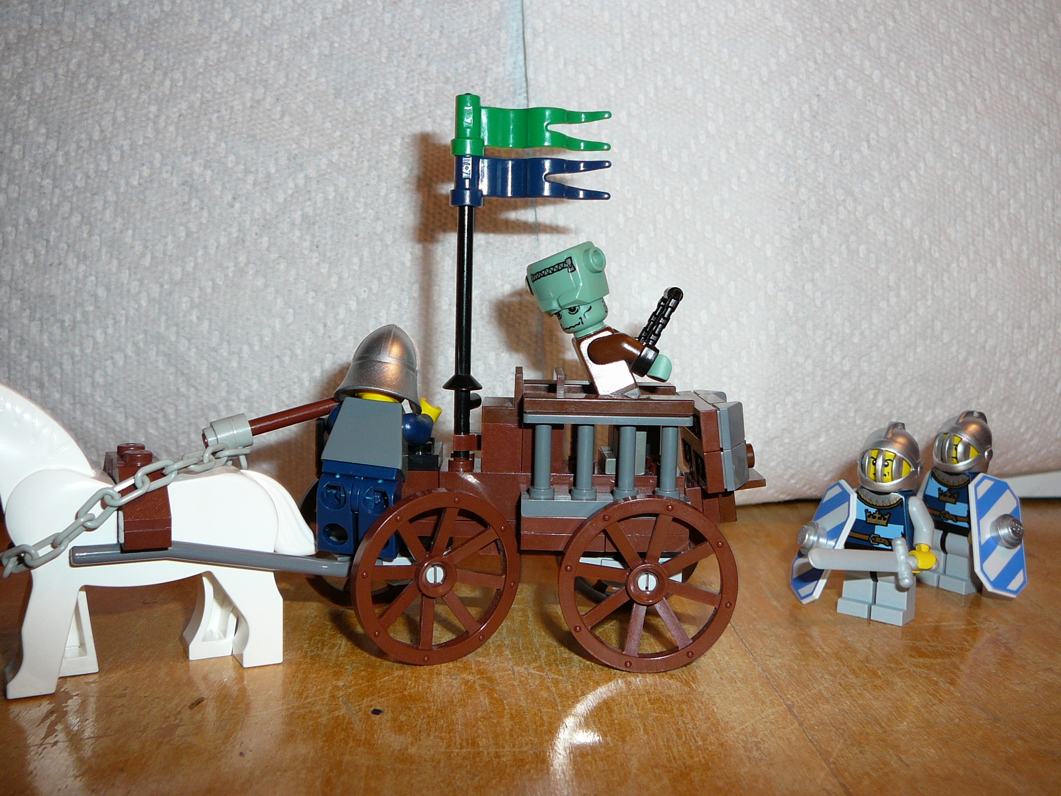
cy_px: 398
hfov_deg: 52.6
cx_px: 530
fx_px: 1073
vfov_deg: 40.7
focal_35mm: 35
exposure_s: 1/30
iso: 80
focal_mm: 5.2
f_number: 2.8
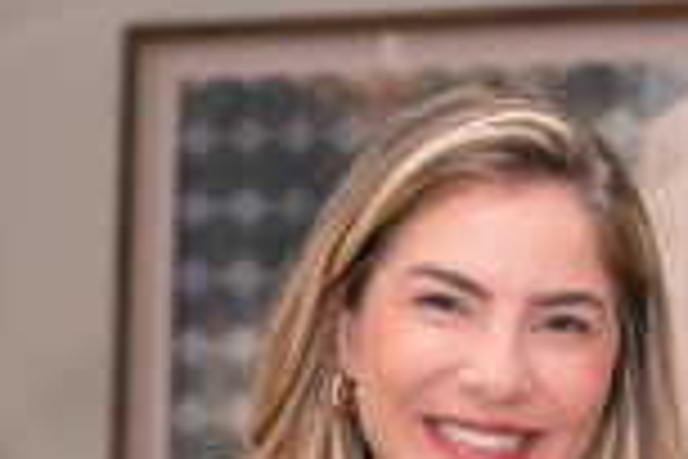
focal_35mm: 235
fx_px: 4491
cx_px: 888
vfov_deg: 5.7
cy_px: 909
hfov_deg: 8.6
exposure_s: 1/100
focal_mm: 50
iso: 1000
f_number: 3.5
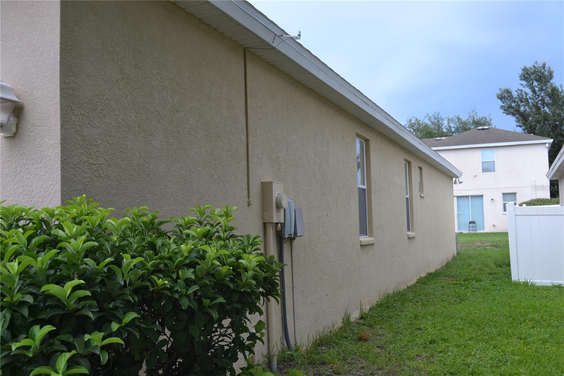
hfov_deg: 49.6
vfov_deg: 34.2
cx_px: 282
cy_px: 188
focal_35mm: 39
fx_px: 611
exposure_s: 1/125
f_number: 5.6
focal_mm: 26
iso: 125
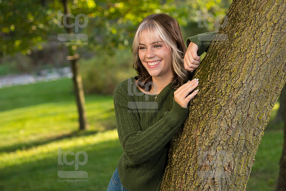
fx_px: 1013
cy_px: 87
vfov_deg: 10.8
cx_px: 156
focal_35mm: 127
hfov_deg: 16.1
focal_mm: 100
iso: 250
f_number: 4.5
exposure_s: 1/250
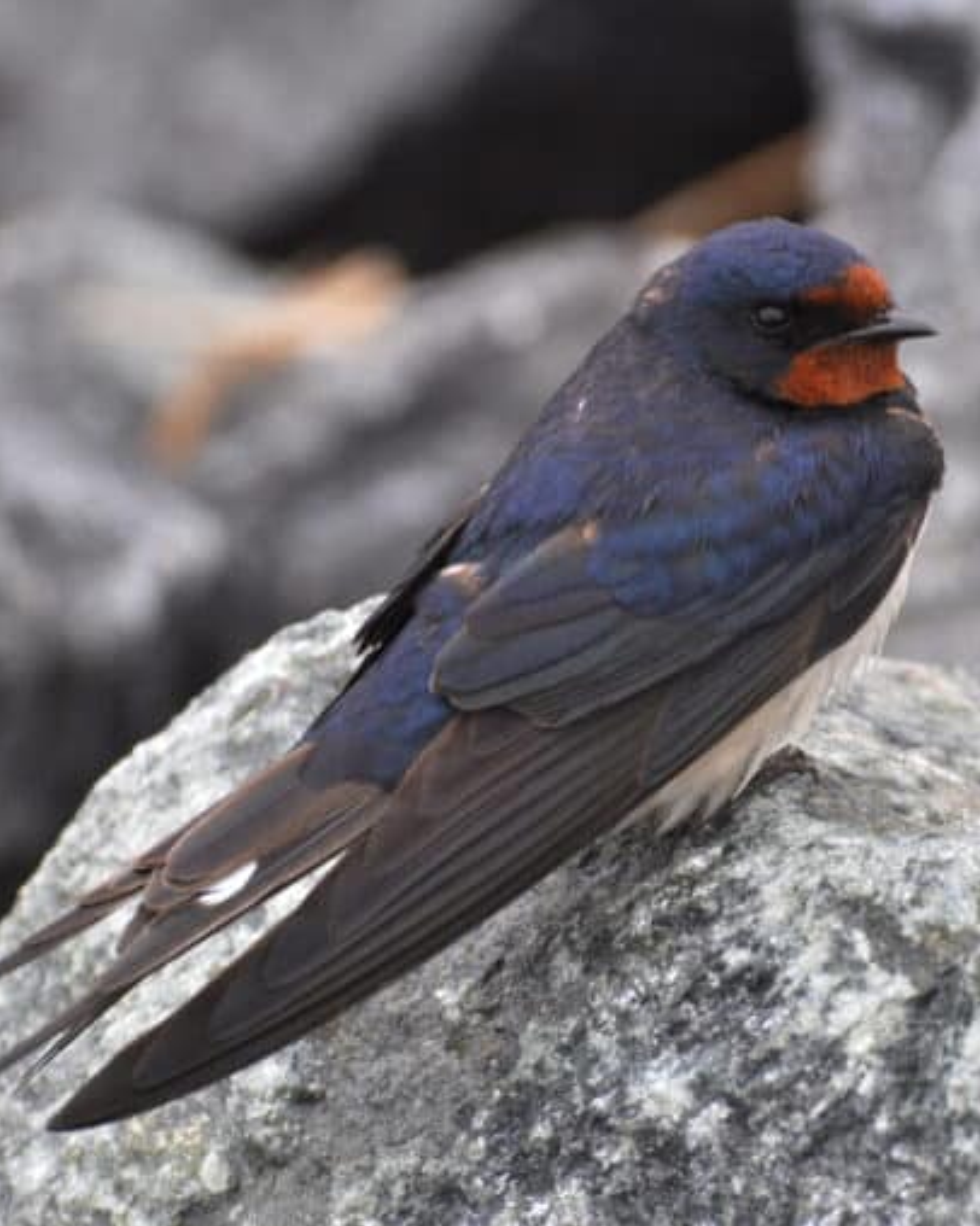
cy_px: 613
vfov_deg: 3.0
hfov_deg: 2.4
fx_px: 23145
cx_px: 635
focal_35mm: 638
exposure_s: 1/400
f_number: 10
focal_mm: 300
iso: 320
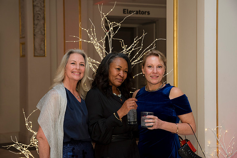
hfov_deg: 29.8
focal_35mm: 68
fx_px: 445
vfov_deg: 20.1
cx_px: 119
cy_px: 76
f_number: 5
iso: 800
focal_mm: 65
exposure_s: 1/200
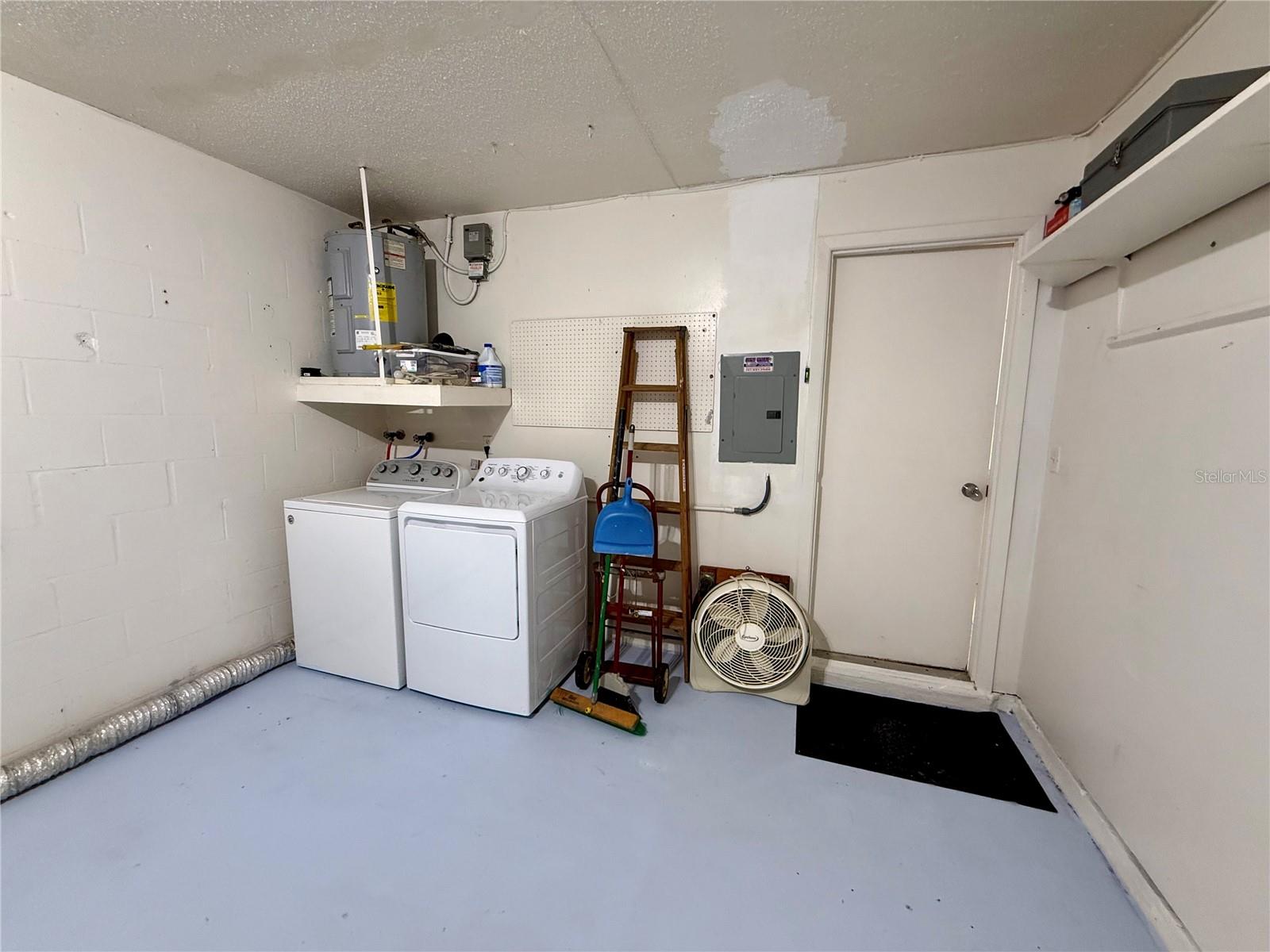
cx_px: 635
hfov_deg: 102.1
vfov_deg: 85.7
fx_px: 514
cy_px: 476
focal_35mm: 14
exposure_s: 1/60
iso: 250
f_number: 2.2
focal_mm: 2.22
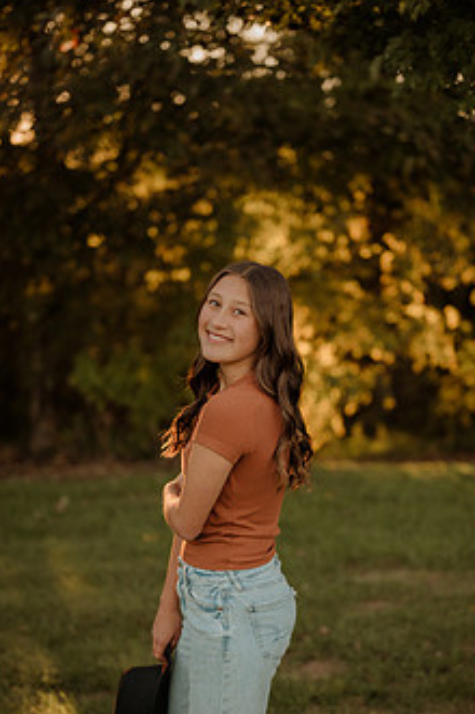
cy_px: 459
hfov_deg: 20.0
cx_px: 286
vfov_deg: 29.5
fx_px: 1349
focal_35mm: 68
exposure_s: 1/640
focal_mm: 50
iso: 250
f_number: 2
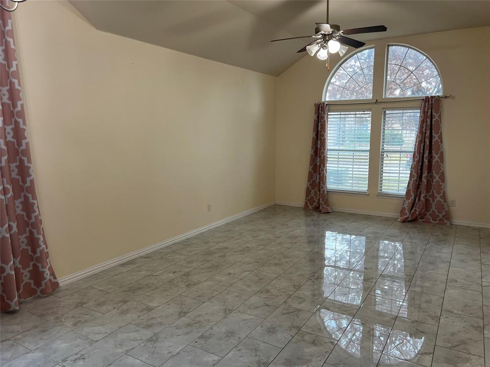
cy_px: 184
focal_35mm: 26
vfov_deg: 53.1
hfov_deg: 67.3
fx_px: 368
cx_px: 245
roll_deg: +0.0
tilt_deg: -9.0
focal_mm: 5.7
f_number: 1.5
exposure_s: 1/120
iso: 100
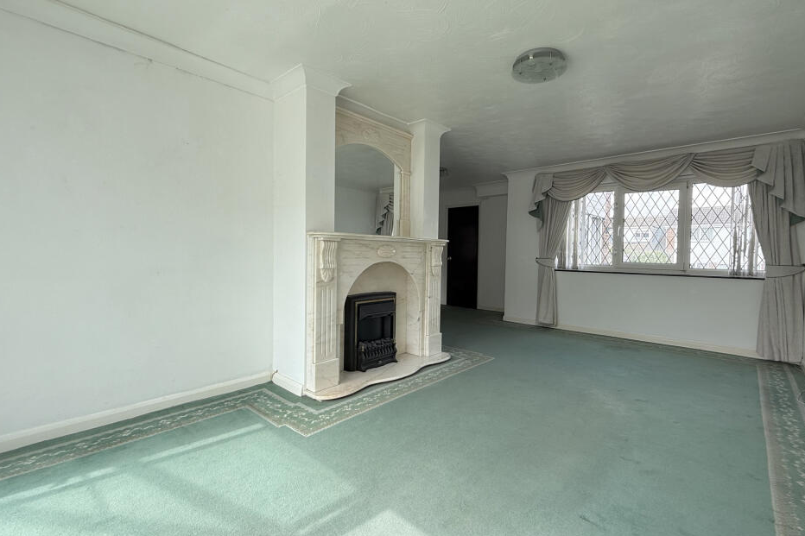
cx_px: 438
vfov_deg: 73.7
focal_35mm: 16
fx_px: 358
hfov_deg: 96.5
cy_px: 262
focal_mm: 2.22
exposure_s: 1/145
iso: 64
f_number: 2.2
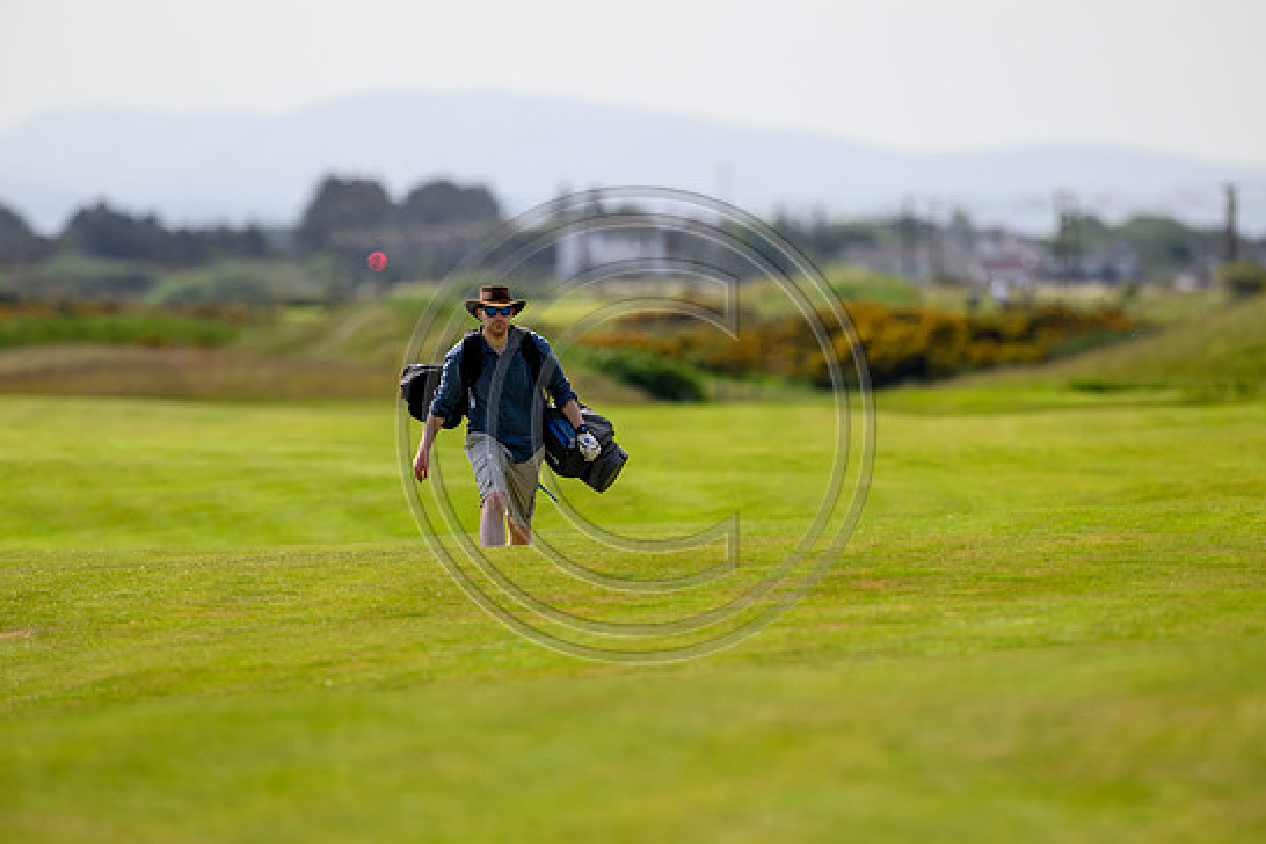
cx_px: 635
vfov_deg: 3.2
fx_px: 14945
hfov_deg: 4.9
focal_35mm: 425
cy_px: 423
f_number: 4
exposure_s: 1/4000
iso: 500
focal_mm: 400
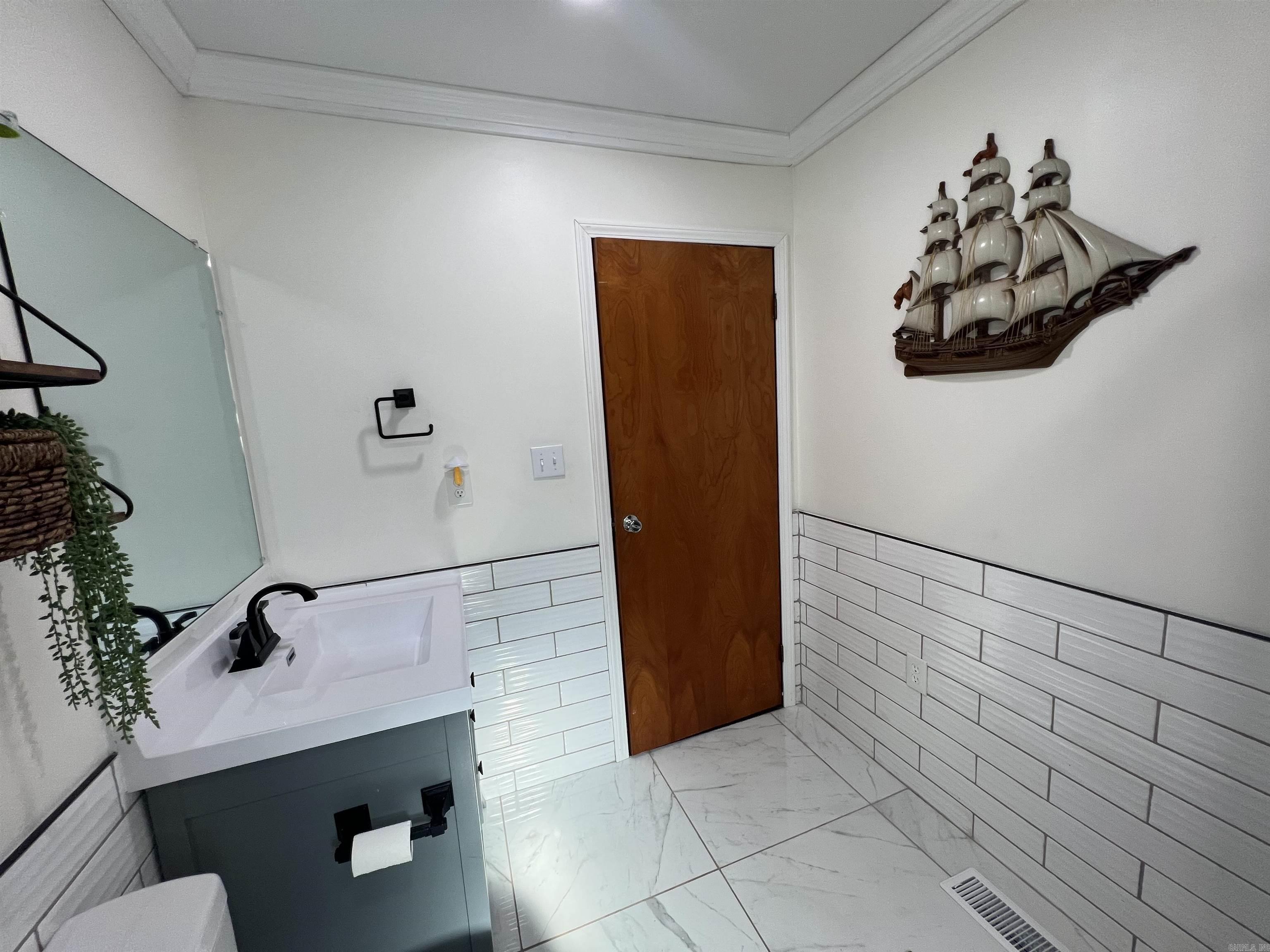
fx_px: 477
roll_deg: +4.0
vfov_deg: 89.9
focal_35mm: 13
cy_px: 476
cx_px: 635
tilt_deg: -8.7
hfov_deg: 106.2
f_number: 1.8
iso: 125
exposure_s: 1/120
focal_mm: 1.57
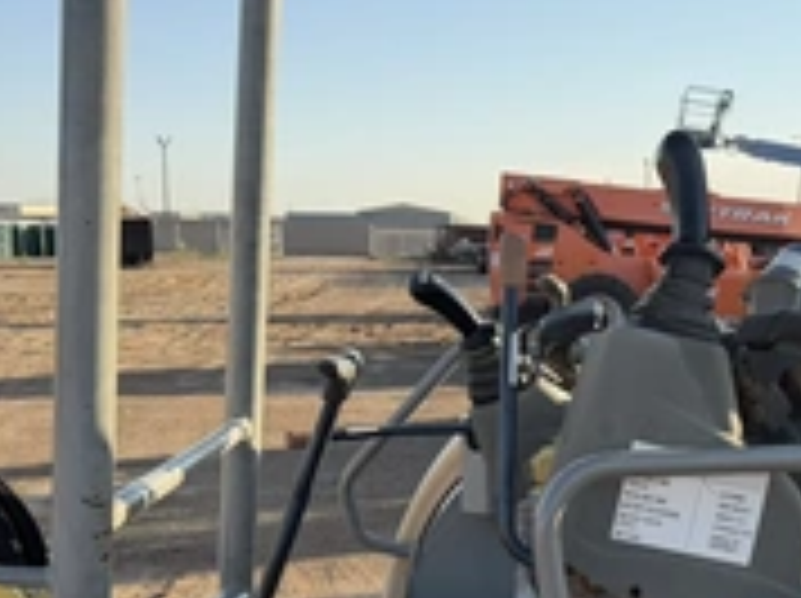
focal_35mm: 54
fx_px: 1248
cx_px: 562
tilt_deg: -11.6
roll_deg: +0.3
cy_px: 549
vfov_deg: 26.0
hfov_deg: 35.1
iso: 100
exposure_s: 1/1770
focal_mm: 6.76
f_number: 1.78
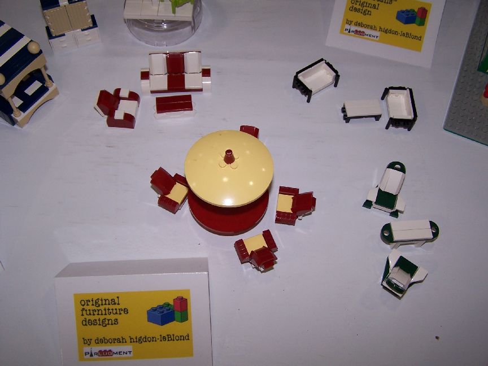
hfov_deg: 49.0
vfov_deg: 37.7
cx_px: 244
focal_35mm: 38
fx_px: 536
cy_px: 183
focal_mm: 6.3
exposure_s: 1/60
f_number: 2.8
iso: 80
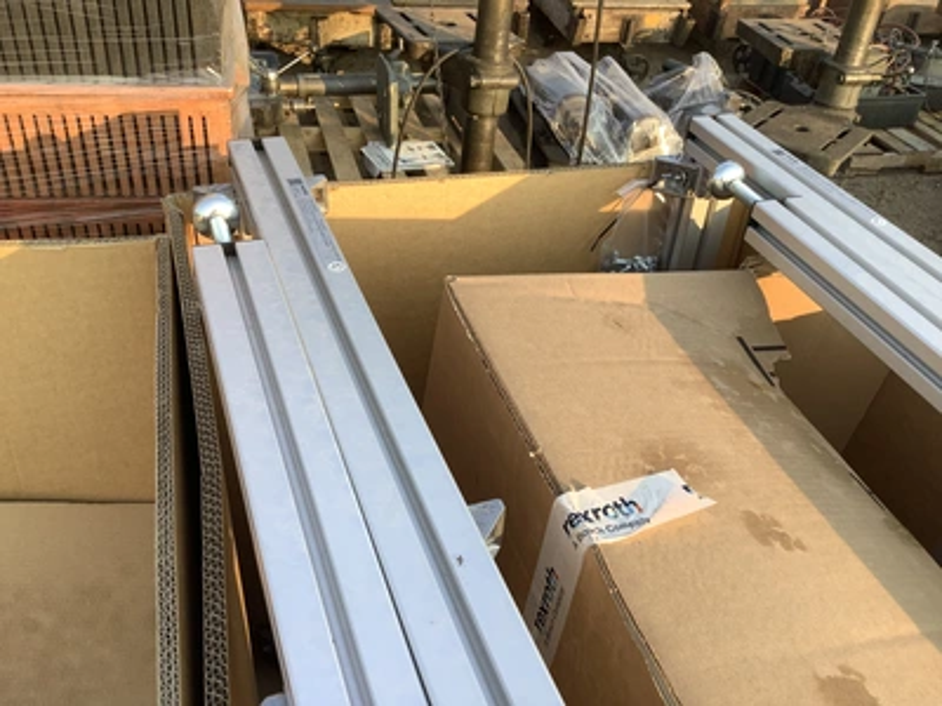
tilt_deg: -37.5
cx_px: 471
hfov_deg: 58.4
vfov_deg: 45.4
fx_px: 844
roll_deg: -7.1
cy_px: 353
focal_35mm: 31
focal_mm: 3.3
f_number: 2.4
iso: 25
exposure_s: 1/270
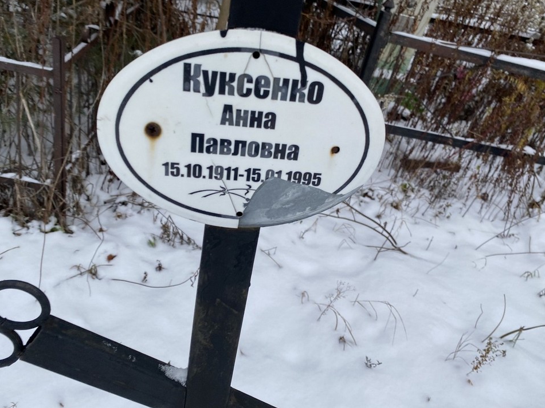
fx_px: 441
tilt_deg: -34.3
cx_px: 273
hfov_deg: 63.5
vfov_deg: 49.7
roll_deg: -8.0
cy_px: 197
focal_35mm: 28
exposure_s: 1/122
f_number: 1.8
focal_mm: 4.25
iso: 40
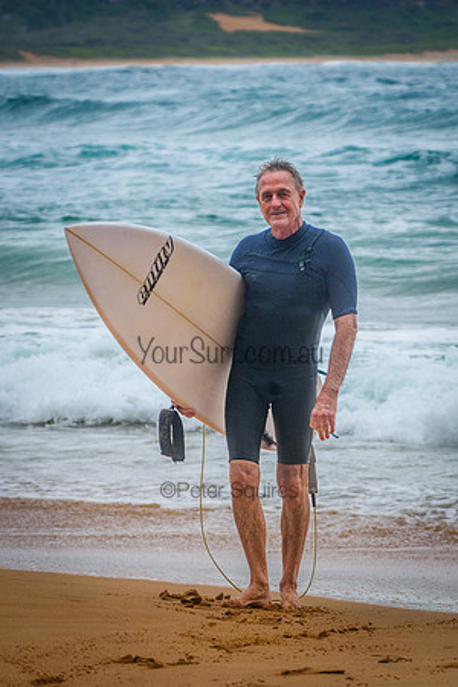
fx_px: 4007
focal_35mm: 210
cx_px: 229
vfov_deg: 9.8
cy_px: 344
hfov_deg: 6.5
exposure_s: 1/2000
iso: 720
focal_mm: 140
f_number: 5.6
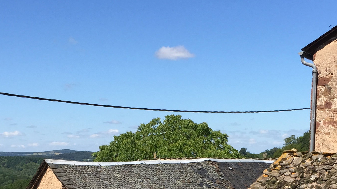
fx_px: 679
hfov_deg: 27.7
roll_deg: +0.5
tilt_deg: -11.4
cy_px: 298
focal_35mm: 76
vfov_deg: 14.6
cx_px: 220
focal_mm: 4.15
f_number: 2.2
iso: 32
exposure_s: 1/1883
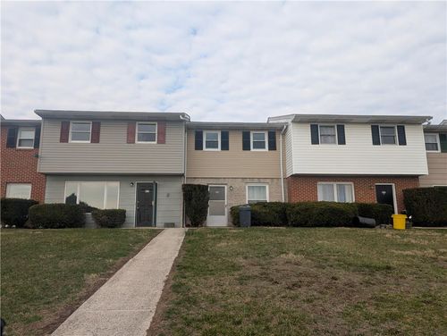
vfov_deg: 56.9
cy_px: 168
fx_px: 310
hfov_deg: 71.5
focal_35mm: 24
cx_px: 224
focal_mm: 6.9
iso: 24
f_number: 1.68
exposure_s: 1/630
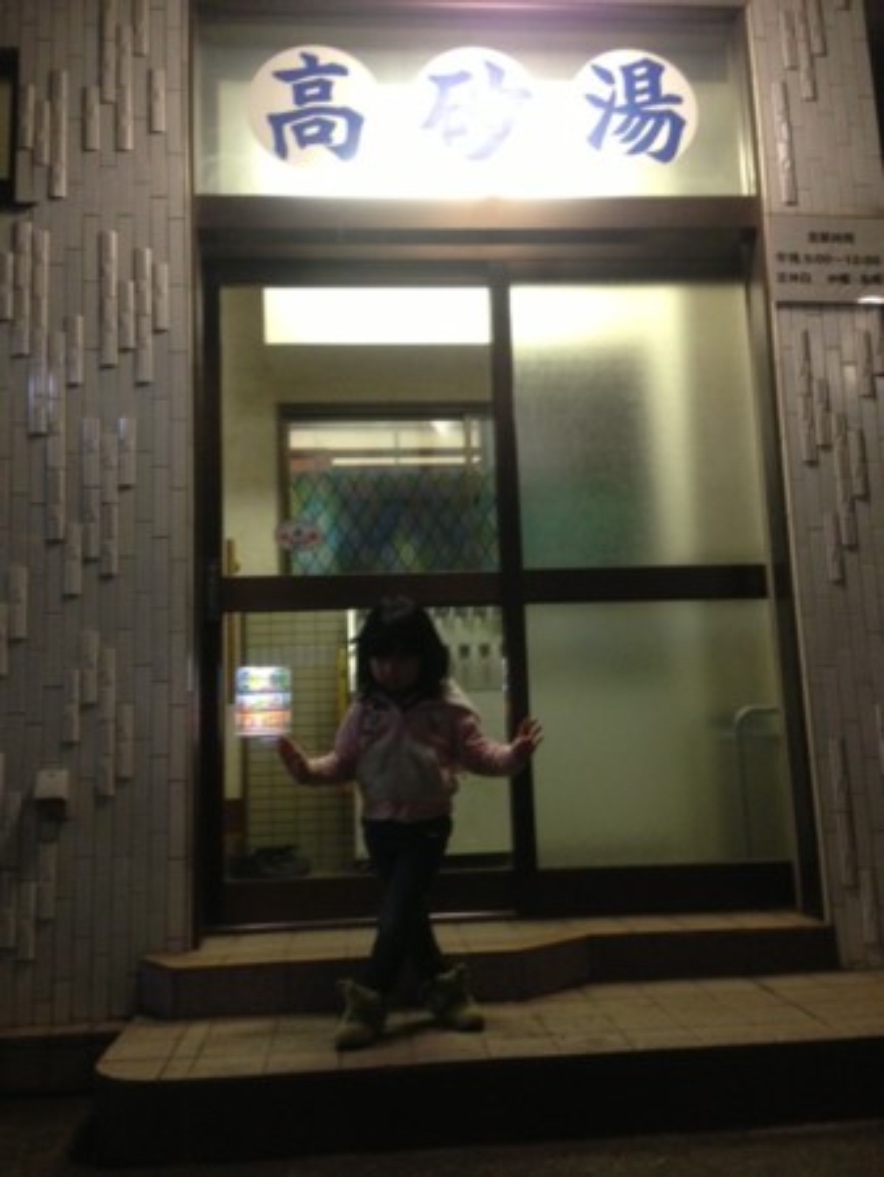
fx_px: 1123
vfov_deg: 55.3
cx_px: 442
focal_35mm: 33
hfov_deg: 43.0
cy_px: 588
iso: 250
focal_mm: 4.13
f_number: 2.4
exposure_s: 1/20
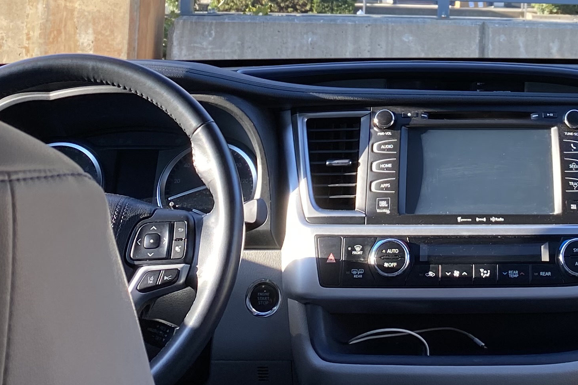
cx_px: 495
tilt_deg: +2.5
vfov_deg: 17.2
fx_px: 1204
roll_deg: -2.2
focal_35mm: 75
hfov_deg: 26.3
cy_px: -105
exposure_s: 1/122
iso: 40
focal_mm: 4.25
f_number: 1.8
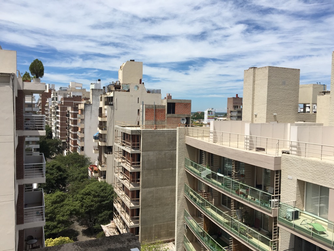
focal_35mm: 29
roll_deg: -1.4
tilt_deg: -3.3
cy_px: 126
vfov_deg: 48.2
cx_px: 167
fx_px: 280
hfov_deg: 61.7
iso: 25
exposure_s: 1/2481
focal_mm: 4.15
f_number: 2.2
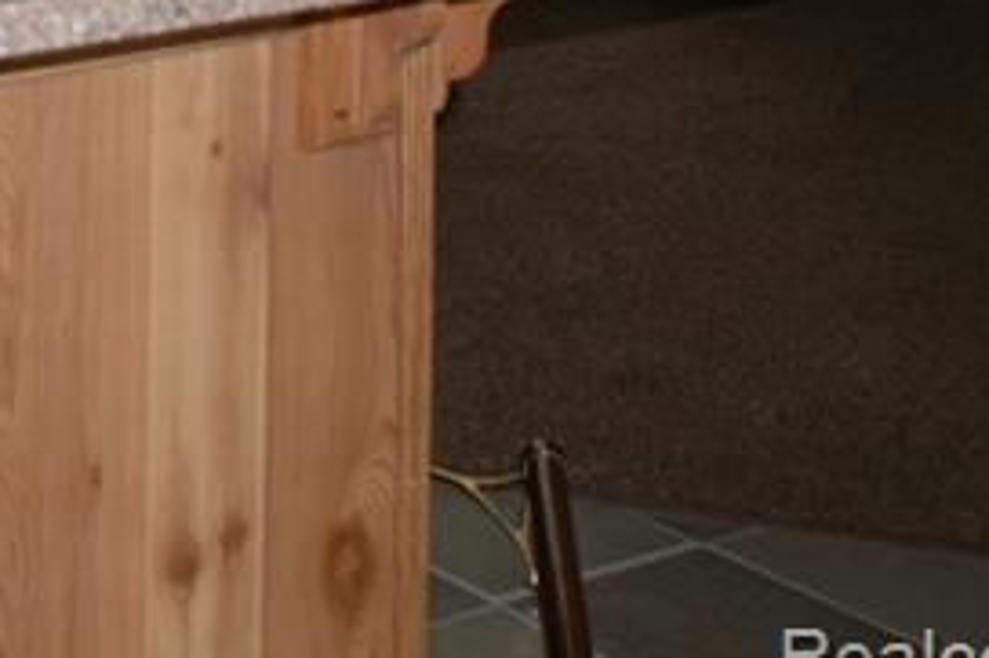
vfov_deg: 11.3
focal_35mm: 113
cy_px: -520
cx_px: -713
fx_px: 3102
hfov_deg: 15.8
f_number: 3.5
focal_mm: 20
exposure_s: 1/60
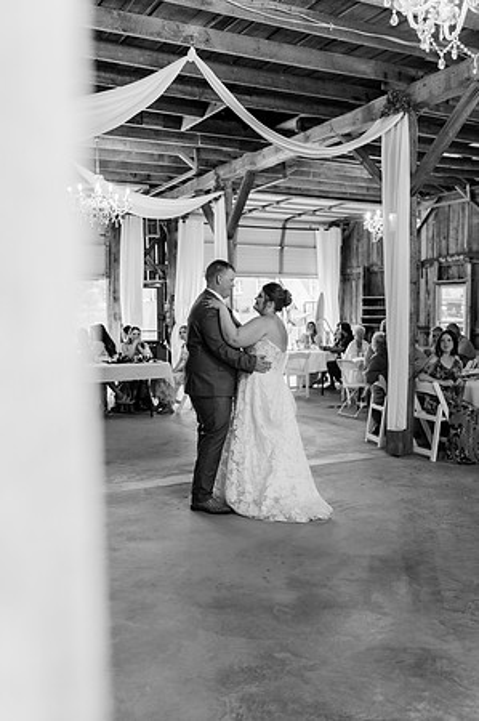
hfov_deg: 37.8
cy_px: 360
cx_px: 240
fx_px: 700
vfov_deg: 54.5
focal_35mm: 35
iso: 640
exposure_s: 1/200
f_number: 2.5
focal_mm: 35
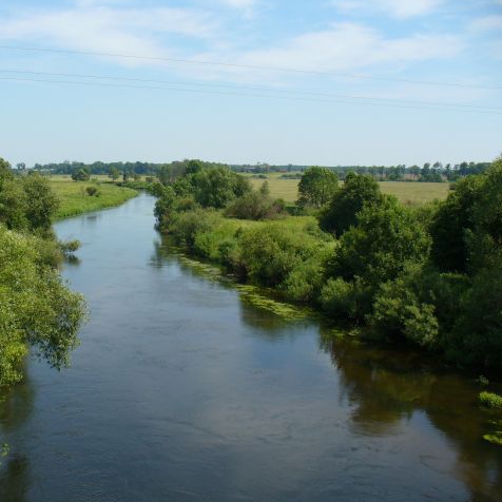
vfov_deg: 38.3
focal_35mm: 44
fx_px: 722
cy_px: 250
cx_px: 169
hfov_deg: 37.9
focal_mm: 6.1
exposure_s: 1/320
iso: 80
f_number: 5.6
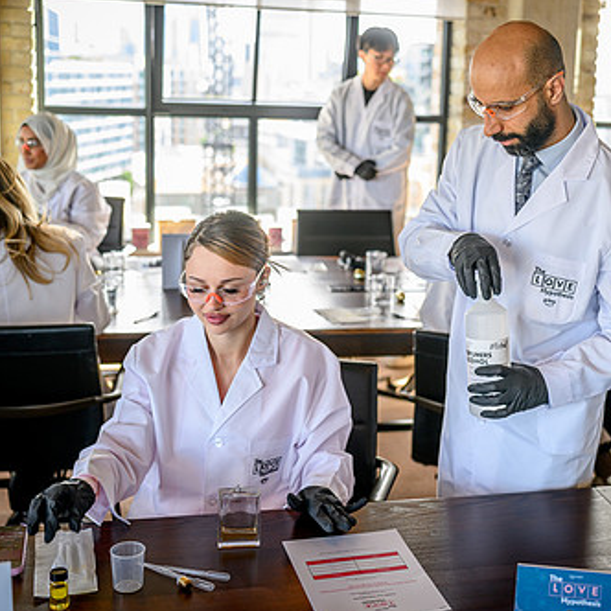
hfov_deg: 32.5
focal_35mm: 52
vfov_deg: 32.8
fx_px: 1038
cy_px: 273
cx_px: 409
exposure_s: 1/125
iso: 250
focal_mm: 35
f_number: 2.5
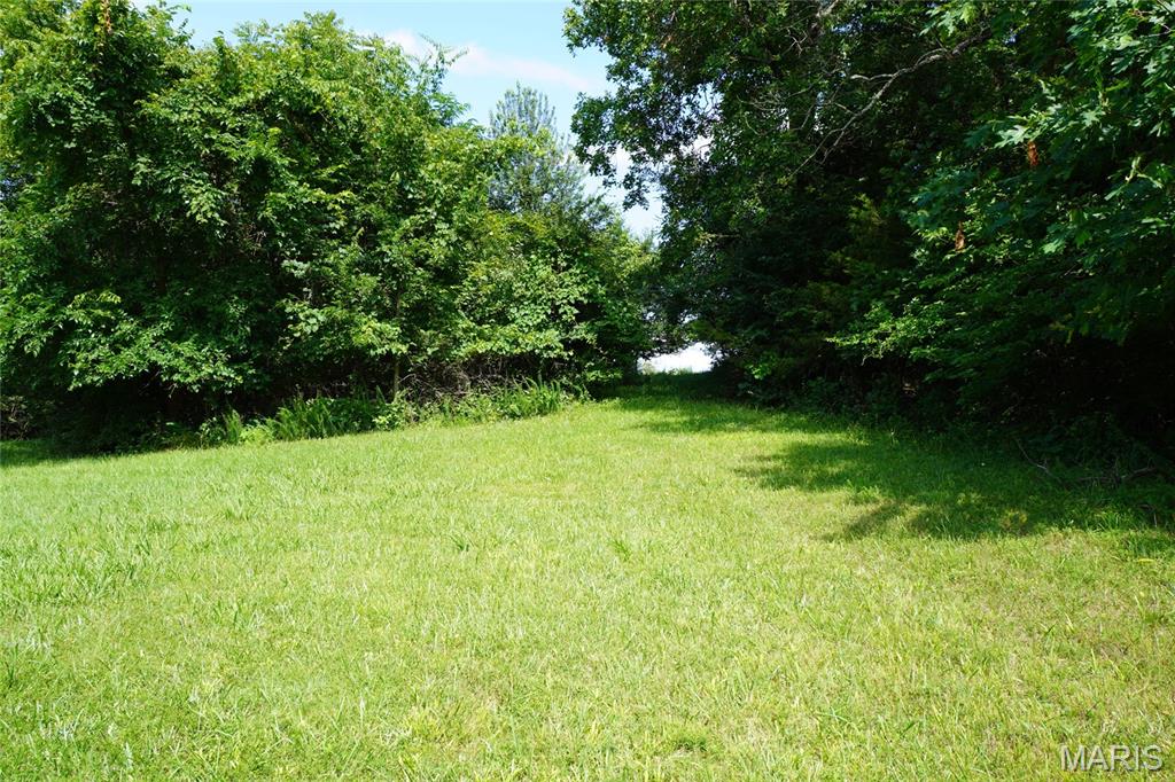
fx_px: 979
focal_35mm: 30
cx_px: 588
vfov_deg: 43.6
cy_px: 391
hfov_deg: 61.9
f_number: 7.1
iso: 100
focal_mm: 20
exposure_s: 1/100
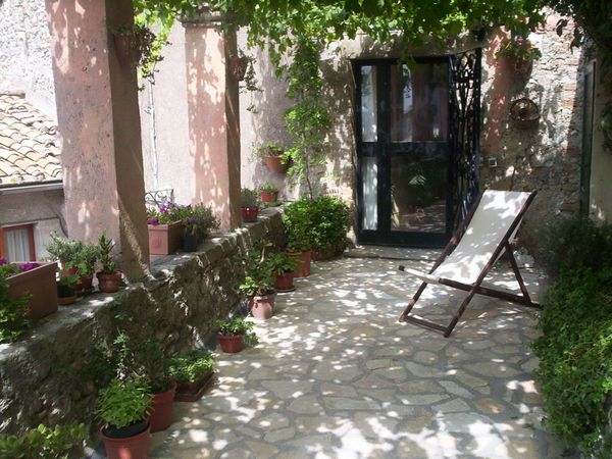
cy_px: 230
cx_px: 306
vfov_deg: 37.7
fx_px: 672
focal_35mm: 38
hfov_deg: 49.0
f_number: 4.5
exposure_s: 1/257
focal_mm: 4.99
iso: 100
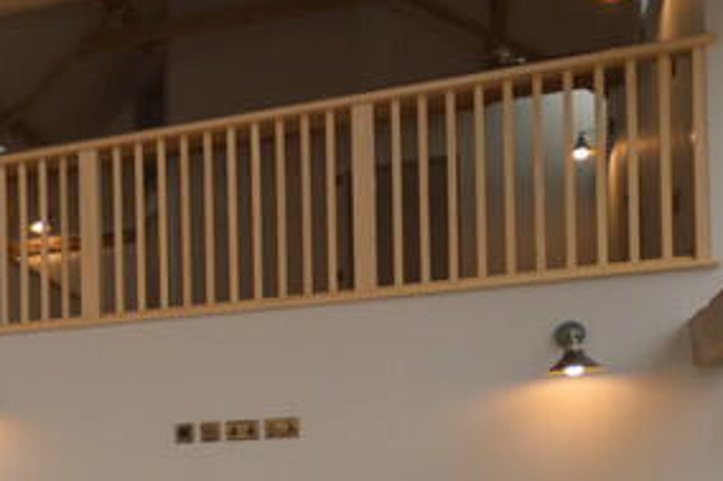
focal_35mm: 54
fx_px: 1084
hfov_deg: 31.9
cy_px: 513
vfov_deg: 23.6
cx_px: -102
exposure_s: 1/125
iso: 400
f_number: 4
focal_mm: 10
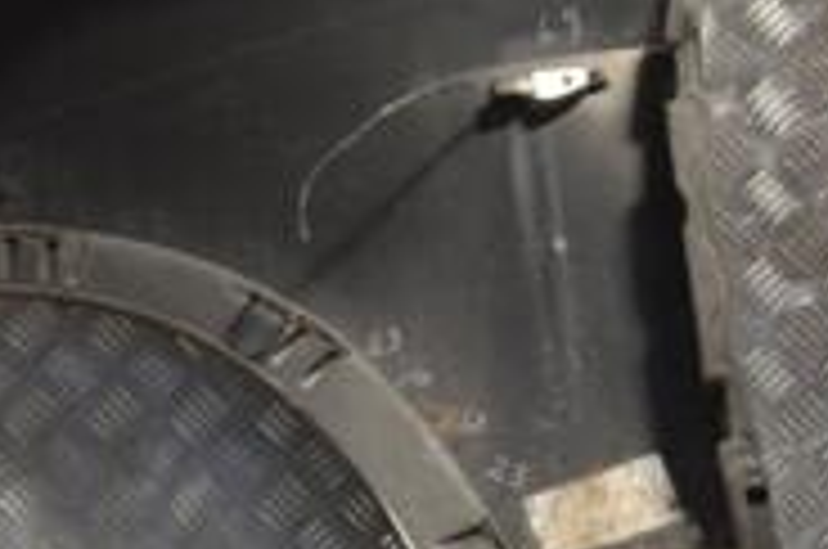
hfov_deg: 13.3
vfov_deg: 9.3
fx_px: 3375
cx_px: -351
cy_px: 279
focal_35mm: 147
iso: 140
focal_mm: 30
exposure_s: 1/30
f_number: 4.5
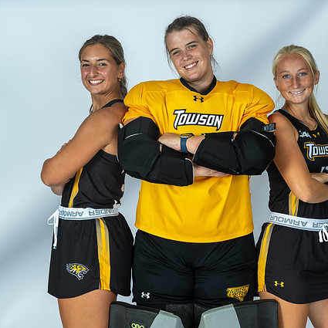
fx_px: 976
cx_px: 249
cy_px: 166
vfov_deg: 19.1
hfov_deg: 18.9
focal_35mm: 91
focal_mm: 60
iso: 160
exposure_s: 1/200
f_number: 10
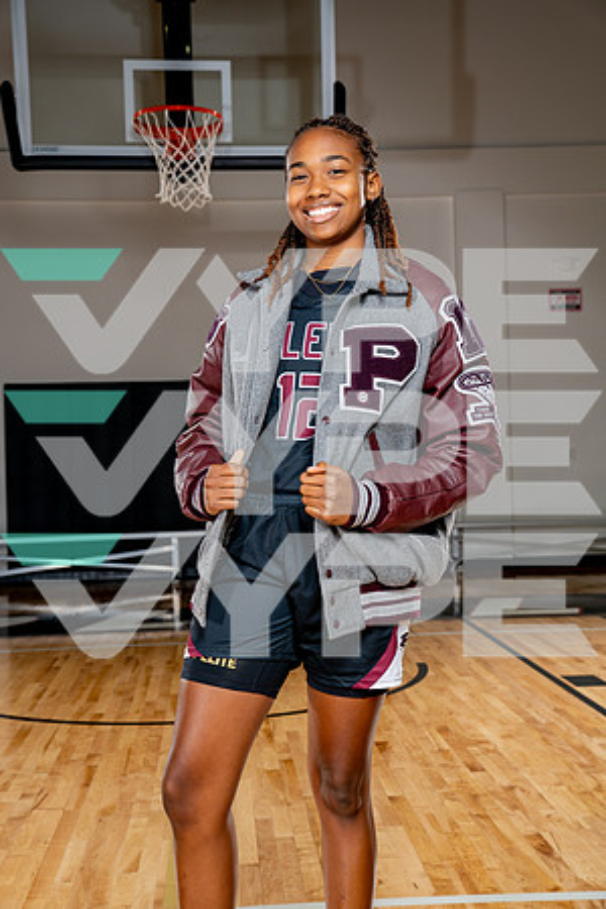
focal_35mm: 48
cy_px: 454
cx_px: 303
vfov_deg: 41.1
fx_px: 1212
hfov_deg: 28.1
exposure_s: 1/250
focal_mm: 48
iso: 200
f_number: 5.6
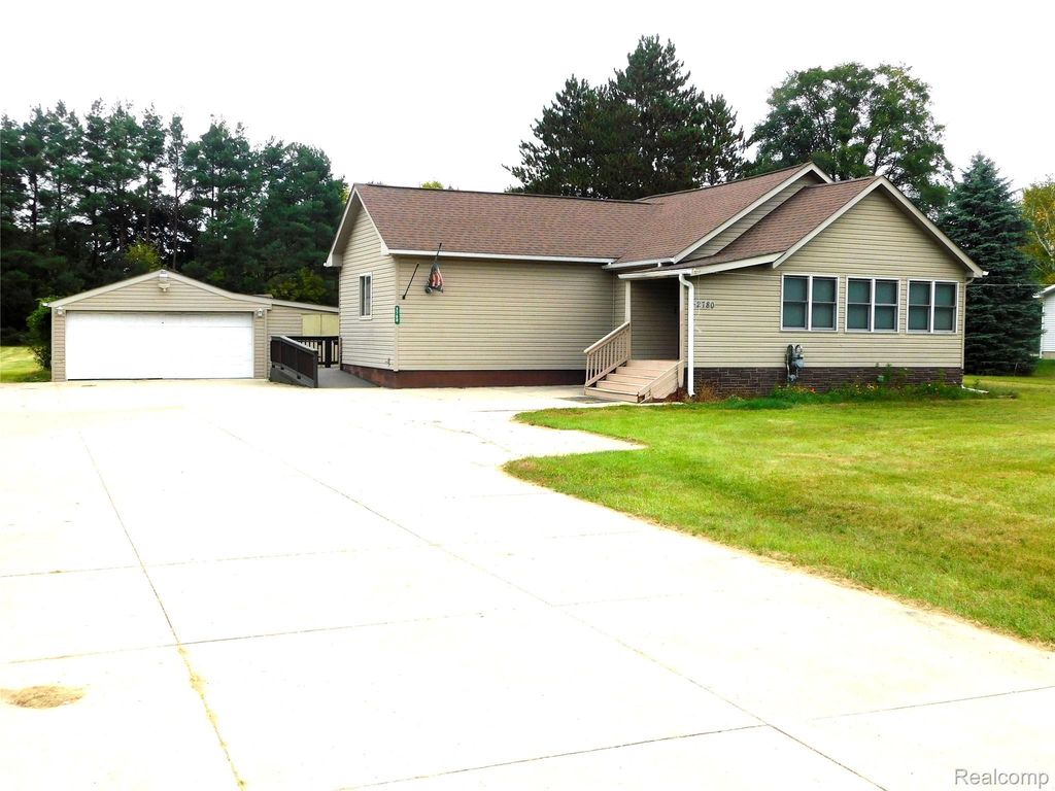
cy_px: 396
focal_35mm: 36
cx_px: 528
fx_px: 1097
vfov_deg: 39.7
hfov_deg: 51.4
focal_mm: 6.3
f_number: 3.5
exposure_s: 1/400
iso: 125
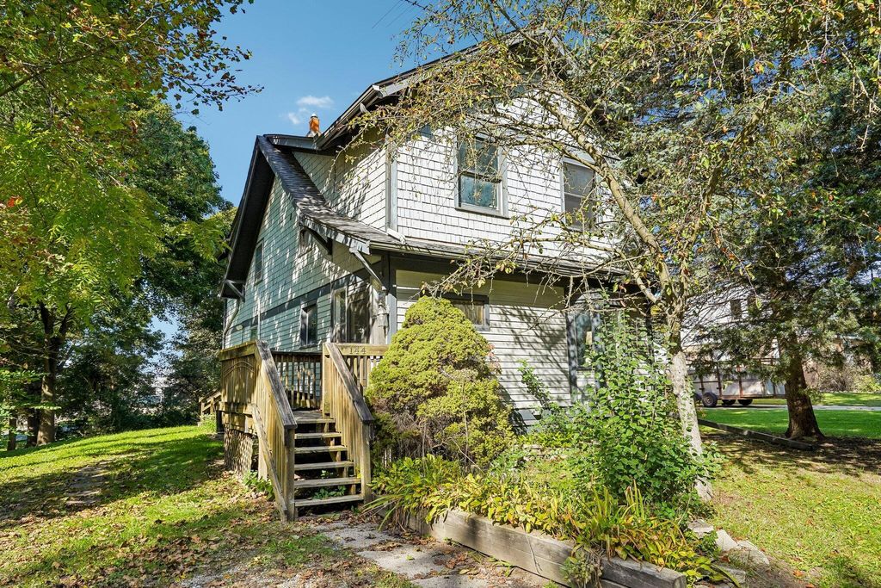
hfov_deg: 78.6
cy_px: 294
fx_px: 538
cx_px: 440
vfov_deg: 57.2
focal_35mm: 22
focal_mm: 22
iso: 250
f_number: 8
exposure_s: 1/320
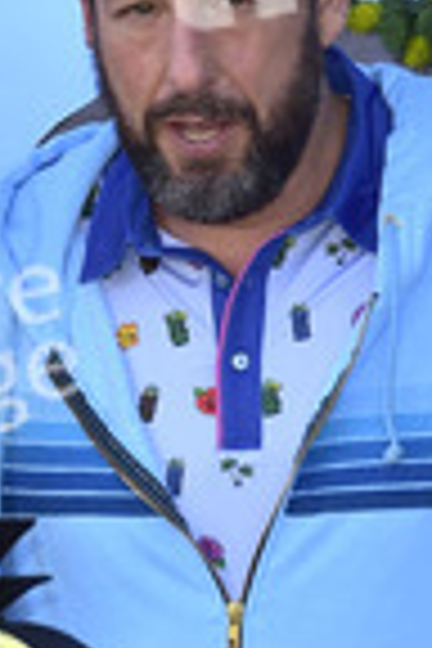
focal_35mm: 339
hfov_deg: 4.0
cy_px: 598
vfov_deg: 6.1
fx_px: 6102
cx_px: -20
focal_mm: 122
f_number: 7.1
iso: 125
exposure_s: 1/250
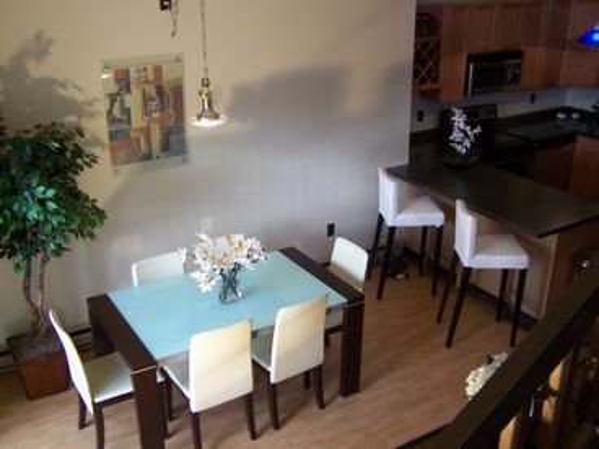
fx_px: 658
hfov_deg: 49.0
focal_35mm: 38
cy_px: 224
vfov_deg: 37.7
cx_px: 300
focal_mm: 6.3
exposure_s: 1/10
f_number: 2.8
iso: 64
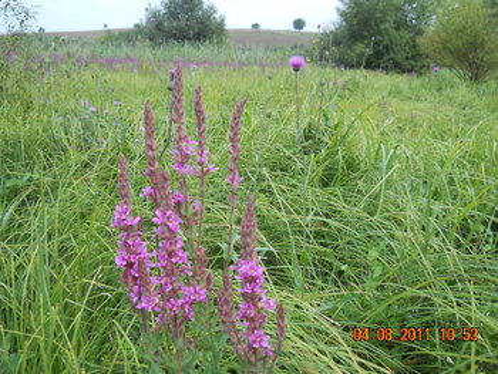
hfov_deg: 45.7
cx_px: 249
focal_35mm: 41
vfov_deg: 35.2
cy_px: 187
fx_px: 590
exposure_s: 1/125
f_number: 5.5
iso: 80
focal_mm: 6.72
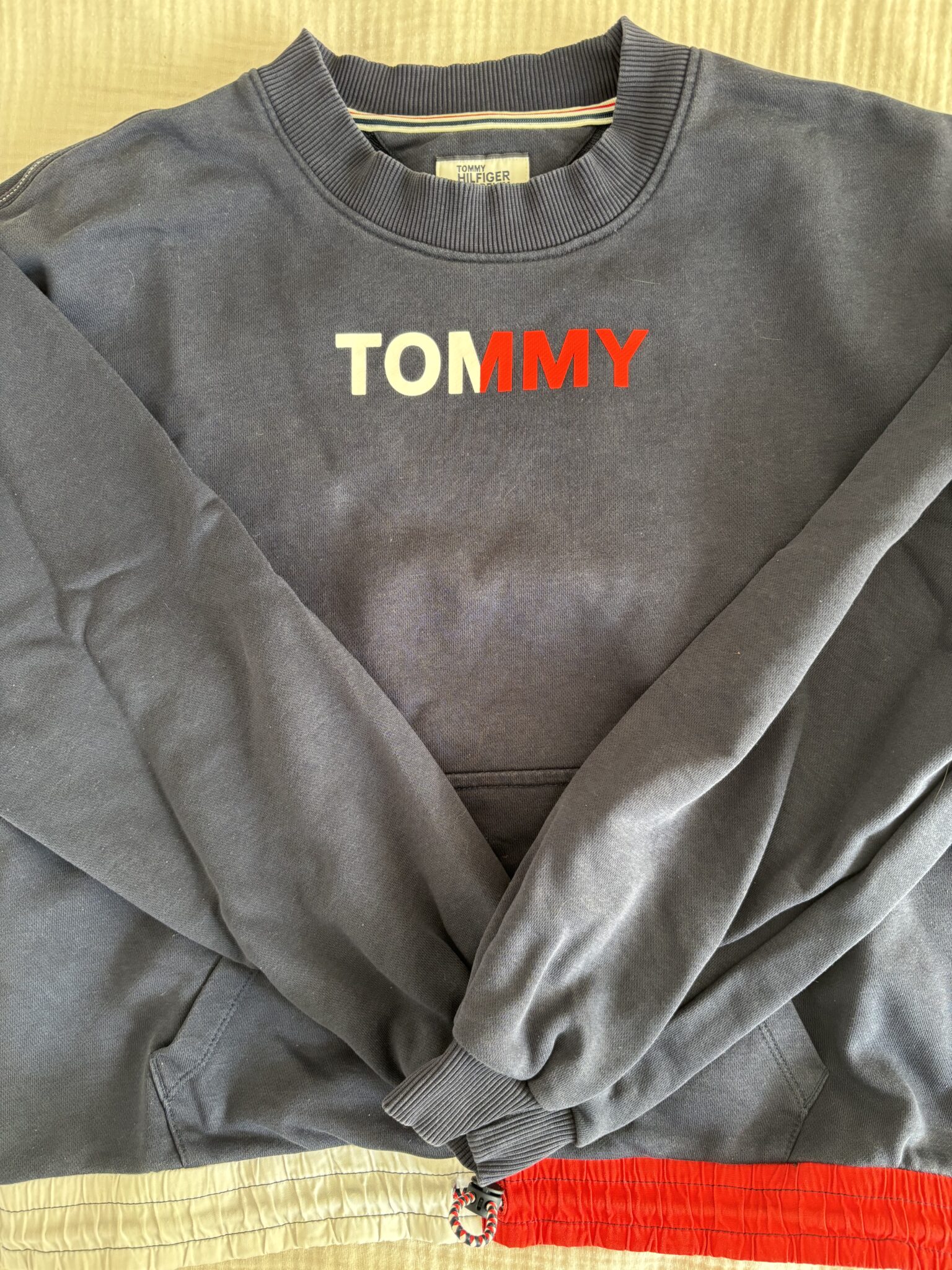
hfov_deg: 53.1
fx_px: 953
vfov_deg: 67.3
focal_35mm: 26
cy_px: 635
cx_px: 476
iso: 200
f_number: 1.6
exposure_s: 1/60
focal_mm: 5.96
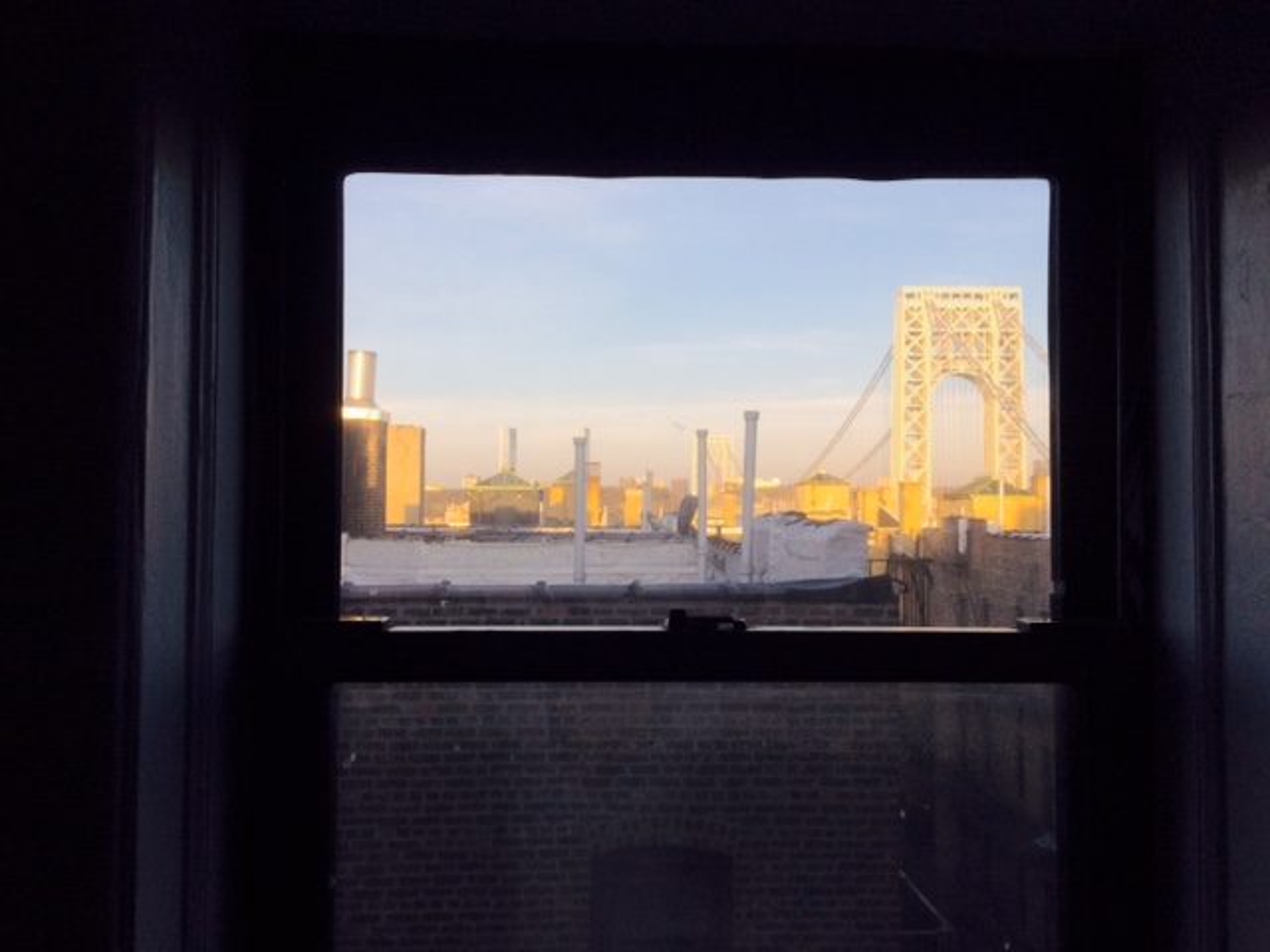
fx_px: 1064
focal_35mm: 29
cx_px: 635
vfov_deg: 48.2
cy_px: 476
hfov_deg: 61.7
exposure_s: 1/684
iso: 32
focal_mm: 4.15
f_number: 2.2
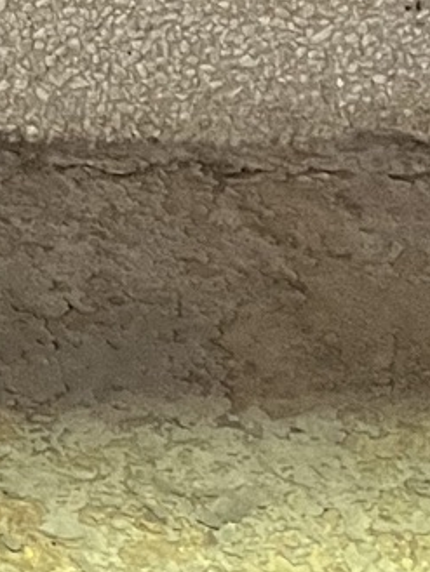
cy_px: -1015
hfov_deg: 8.2
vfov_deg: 10.0
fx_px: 2615
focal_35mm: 158
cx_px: -778
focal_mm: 5.1
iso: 640
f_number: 1.6
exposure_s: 1/25
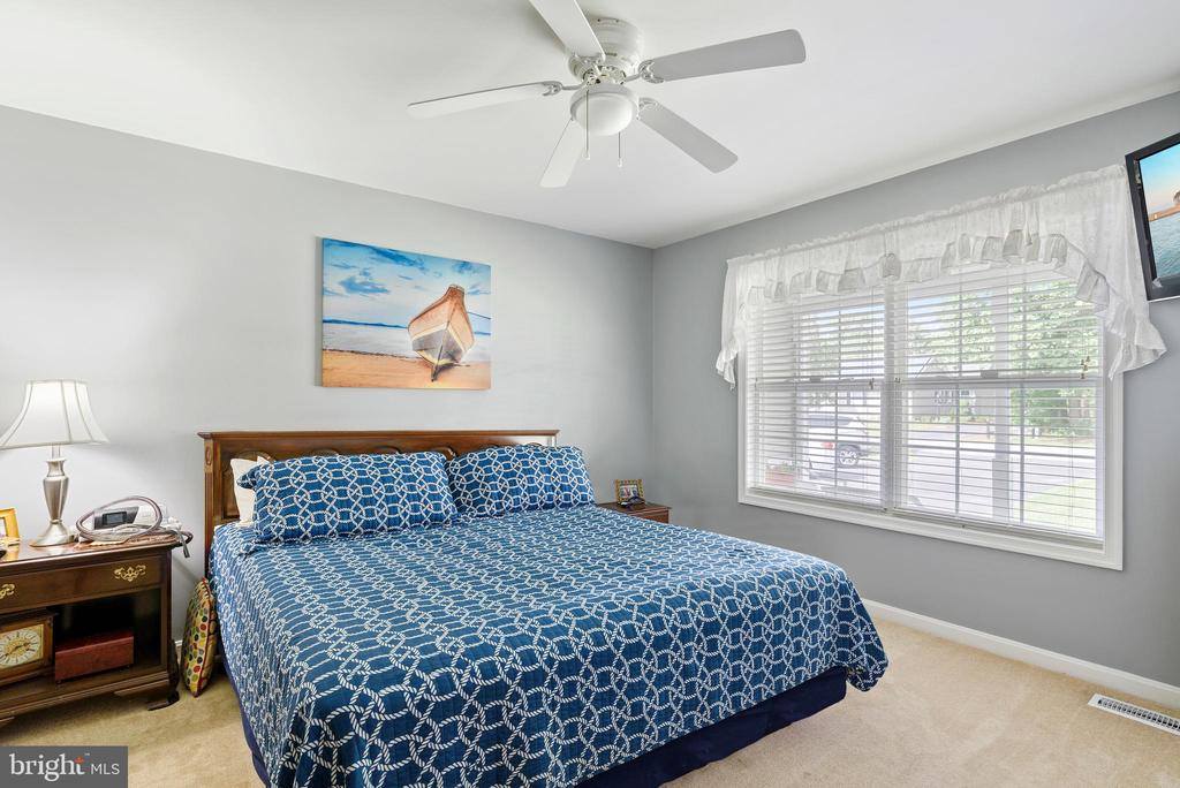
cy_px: 394
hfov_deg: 93.2
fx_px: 558
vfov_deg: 70.5
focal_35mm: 17
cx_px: 590
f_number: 8
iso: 200
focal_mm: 17
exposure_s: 1/4
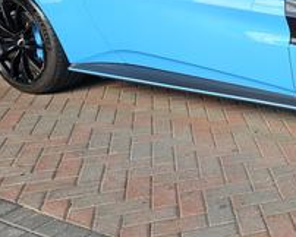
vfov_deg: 27.1
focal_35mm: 56
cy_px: 94
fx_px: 491
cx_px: 343
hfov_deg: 29.5
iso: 16
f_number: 1.7
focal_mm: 6.3
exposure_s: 1/180
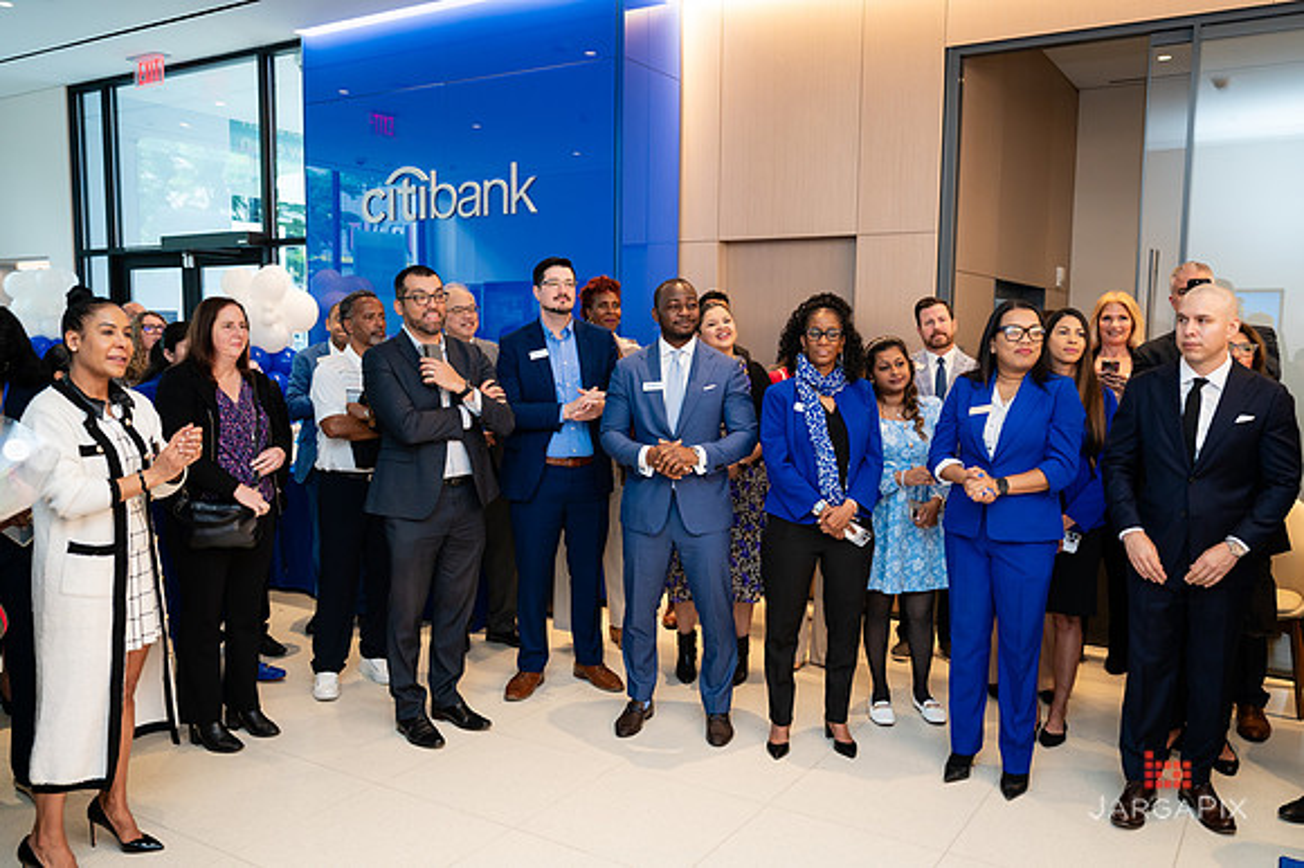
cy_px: 434
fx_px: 1056
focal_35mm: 29
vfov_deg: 44.7
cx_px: 652
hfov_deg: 63.4
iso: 500
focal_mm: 29
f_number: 3.2
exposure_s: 1/200
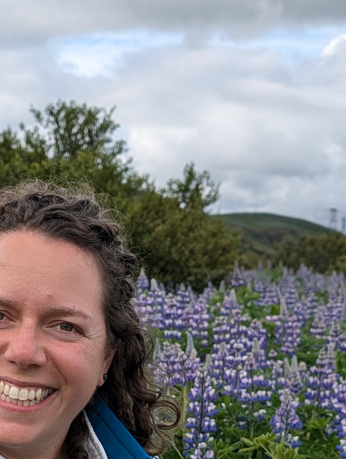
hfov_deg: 18.0
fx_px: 1077
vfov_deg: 23.1
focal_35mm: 81
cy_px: 460
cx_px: 42
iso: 19
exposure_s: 1/907
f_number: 1.68
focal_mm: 6.9
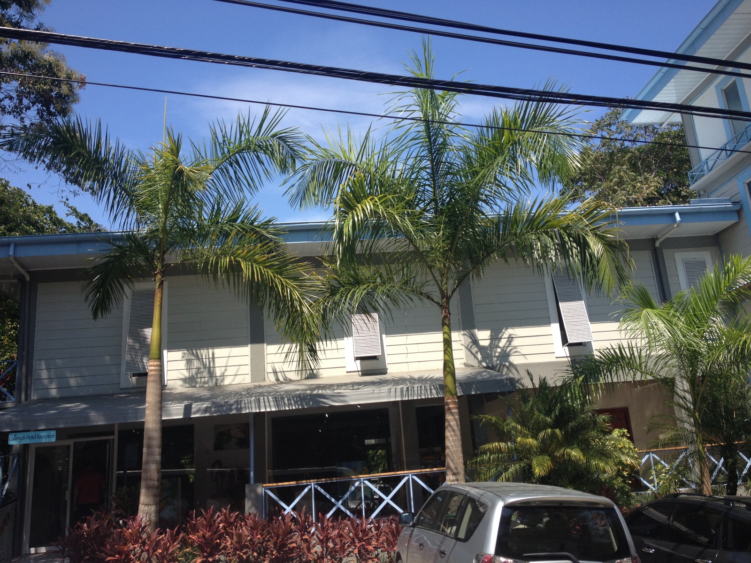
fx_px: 759
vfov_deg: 40.7
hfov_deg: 52.6
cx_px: 376
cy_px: 282
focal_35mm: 35
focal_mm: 4.28
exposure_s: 1/1200
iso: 50
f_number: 2.4
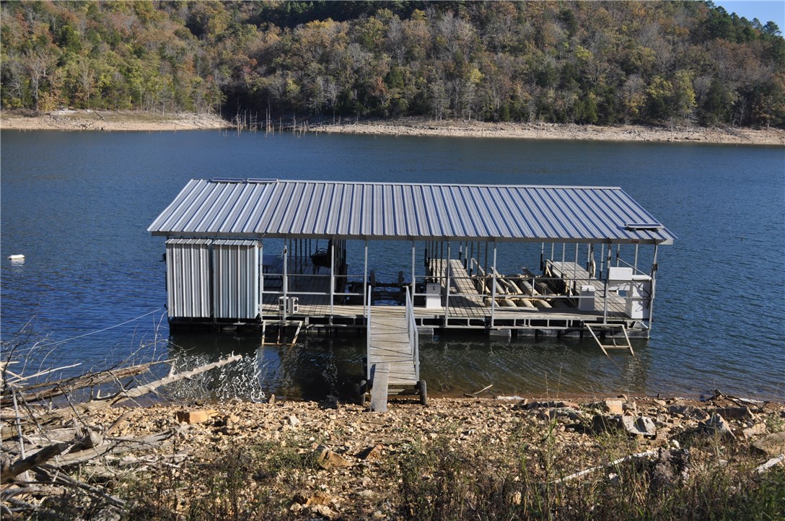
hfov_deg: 49.6
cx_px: 392
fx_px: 849
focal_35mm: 39
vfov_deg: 34.1
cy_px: 260
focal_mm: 26
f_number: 8
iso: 200
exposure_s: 1/320
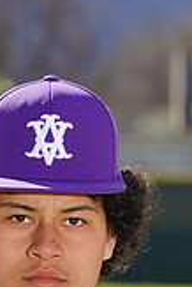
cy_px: 373
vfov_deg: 2.7
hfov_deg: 1.8
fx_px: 6027
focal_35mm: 755
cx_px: 70
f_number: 9
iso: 100
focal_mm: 212
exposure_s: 1/250
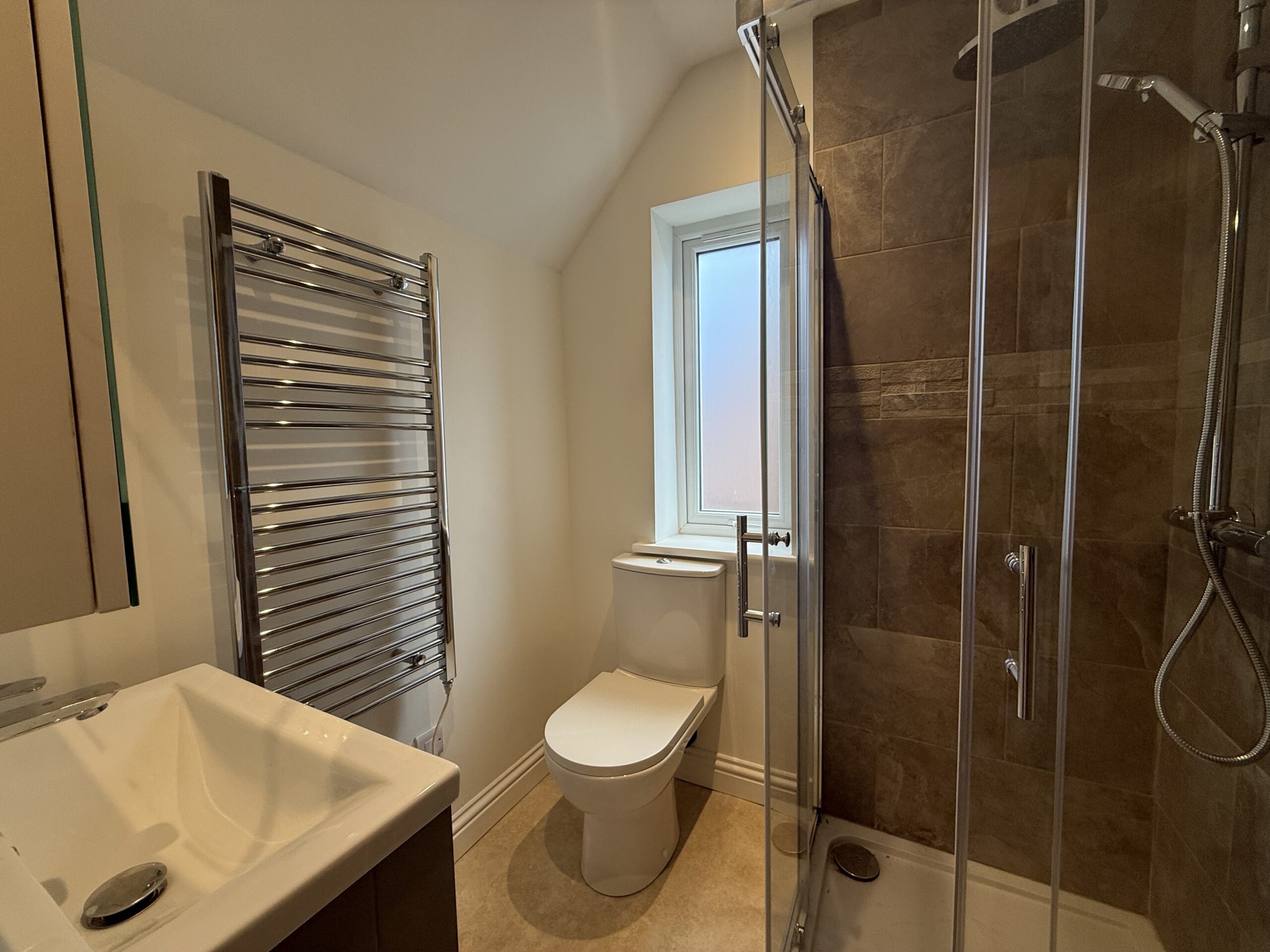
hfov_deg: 102.1
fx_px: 514
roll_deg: +1.1
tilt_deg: -3.4
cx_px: 635
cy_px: 476
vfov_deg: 85.7
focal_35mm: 14
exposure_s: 1/100
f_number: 2.2
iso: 80
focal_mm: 2.22
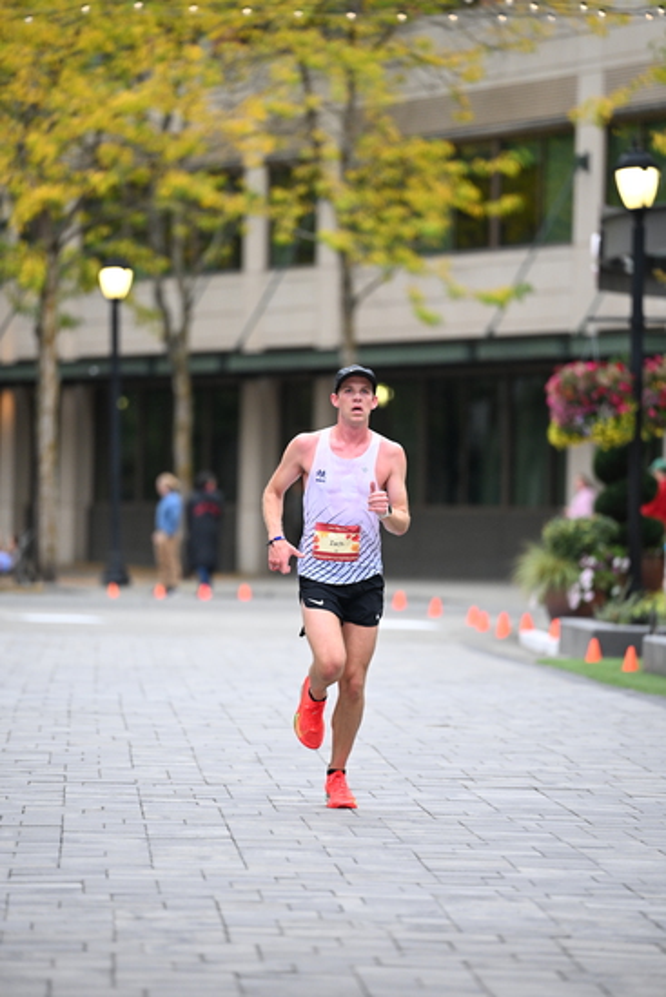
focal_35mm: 200
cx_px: 333
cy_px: 498
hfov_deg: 6.9
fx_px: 5546
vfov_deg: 10.3
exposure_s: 1/800
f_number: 2.8
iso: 1600
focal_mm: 200
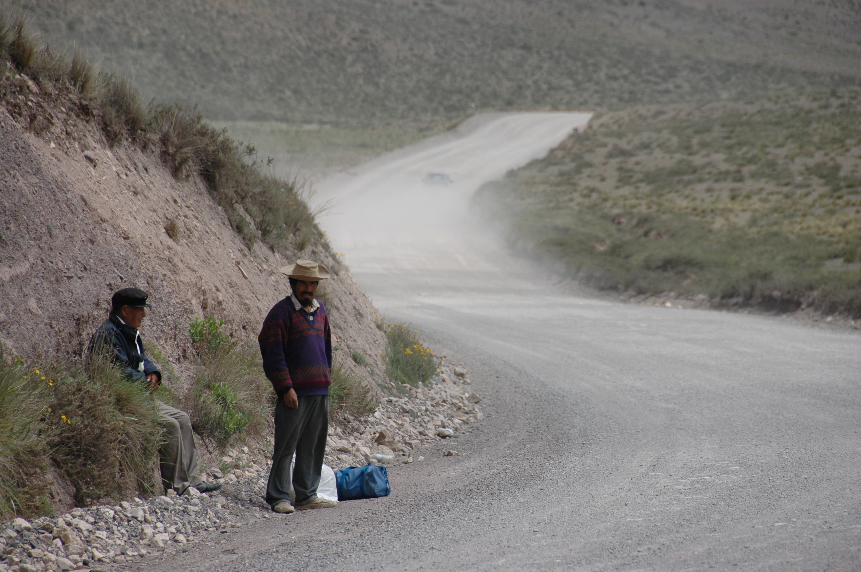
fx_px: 7169
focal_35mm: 300
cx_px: 430
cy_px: 286
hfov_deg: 6.9
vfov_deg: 4.6
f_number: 7.1
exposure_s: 1/800
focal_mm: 200
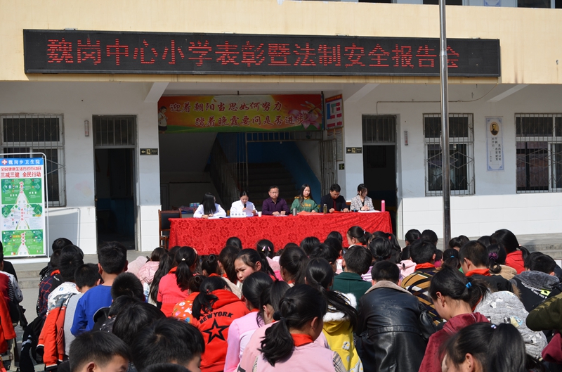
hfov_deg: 35.1
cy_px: 186
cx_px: 281
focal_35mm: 57
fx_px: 888
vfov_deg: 23.6
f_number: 8
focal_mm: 38
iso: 100
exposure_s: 1/250
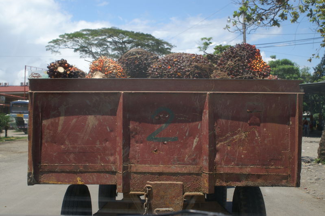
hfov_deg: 37.9
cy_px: 108
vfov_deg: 25.7
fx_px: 473
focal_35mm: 52
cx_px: 162
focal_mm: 35
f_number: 6.7
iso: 100
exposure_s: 1/350
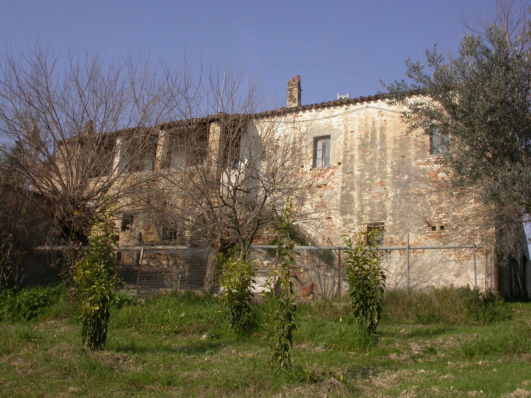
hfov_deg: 49.0
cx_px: 266
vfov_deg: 37.7
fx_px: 583
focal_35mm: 38
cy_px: 199
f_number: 7.5
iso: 100
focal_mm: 7.85
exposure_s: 1/359
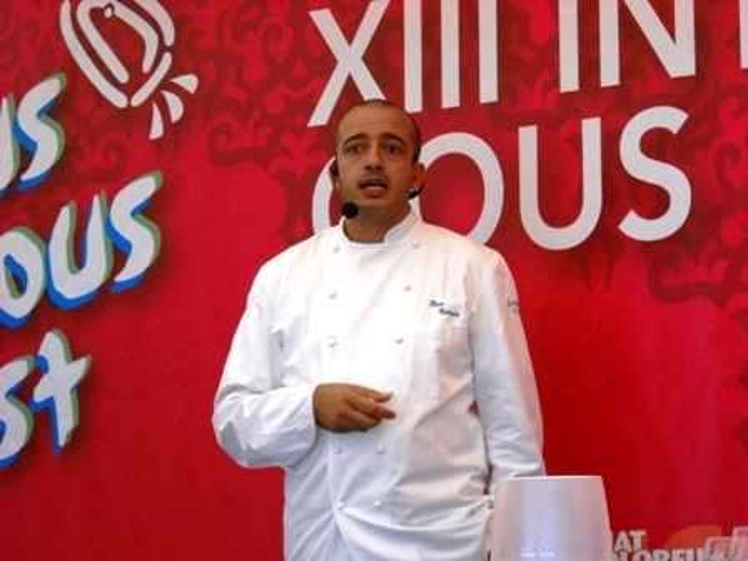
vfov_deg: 10.2
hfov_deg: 13.6
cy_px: 280
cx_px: 374
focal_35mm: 145
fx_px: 3133
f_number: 6.7
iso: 475
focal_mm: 24.03
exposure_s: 1/250
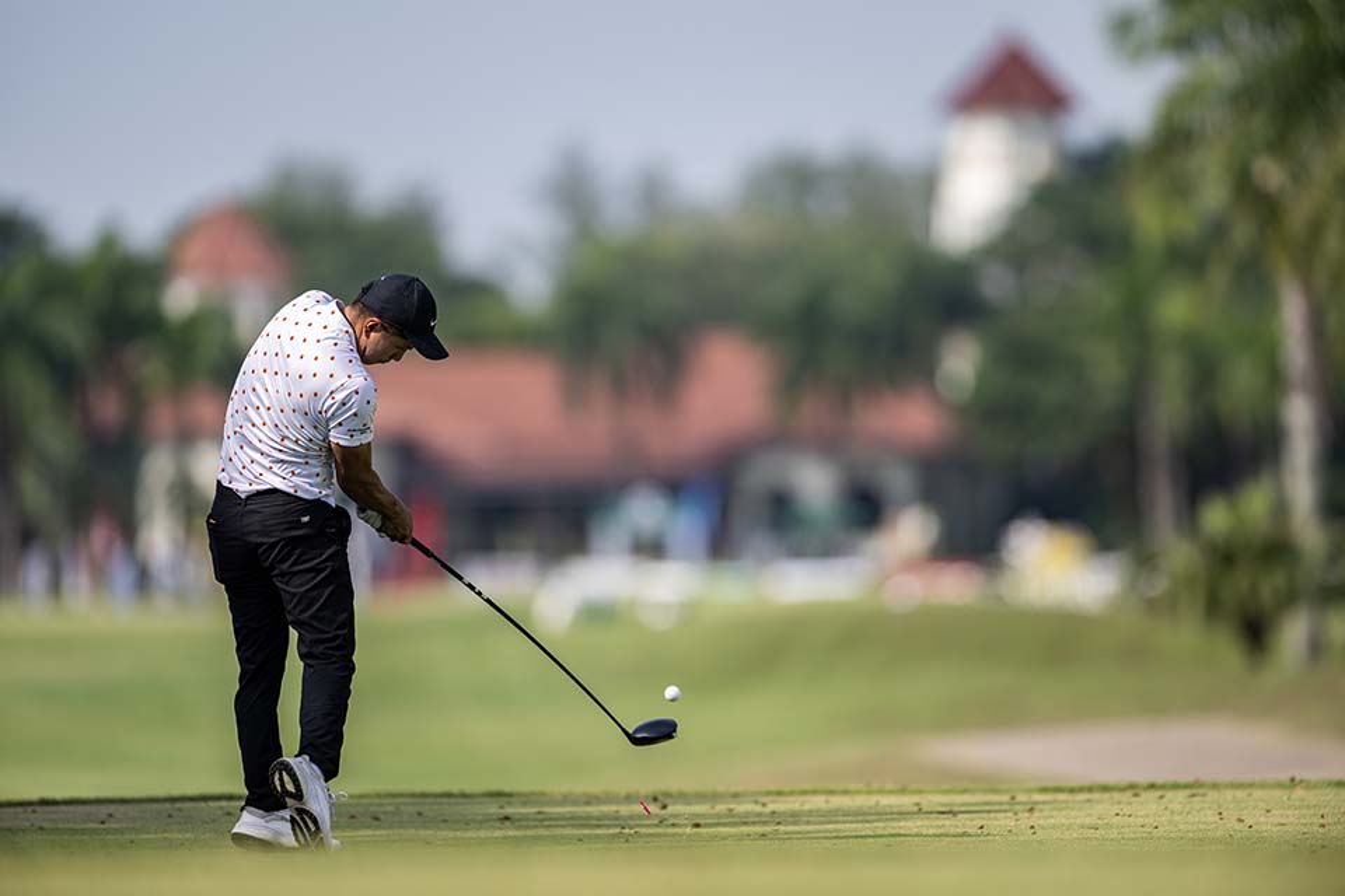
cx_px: 672
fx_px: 14943
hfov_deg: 5.2
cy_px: 448
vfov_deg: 3.4
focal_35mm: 400
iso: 280
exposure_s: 1/4000
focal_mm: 400
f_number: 2.8
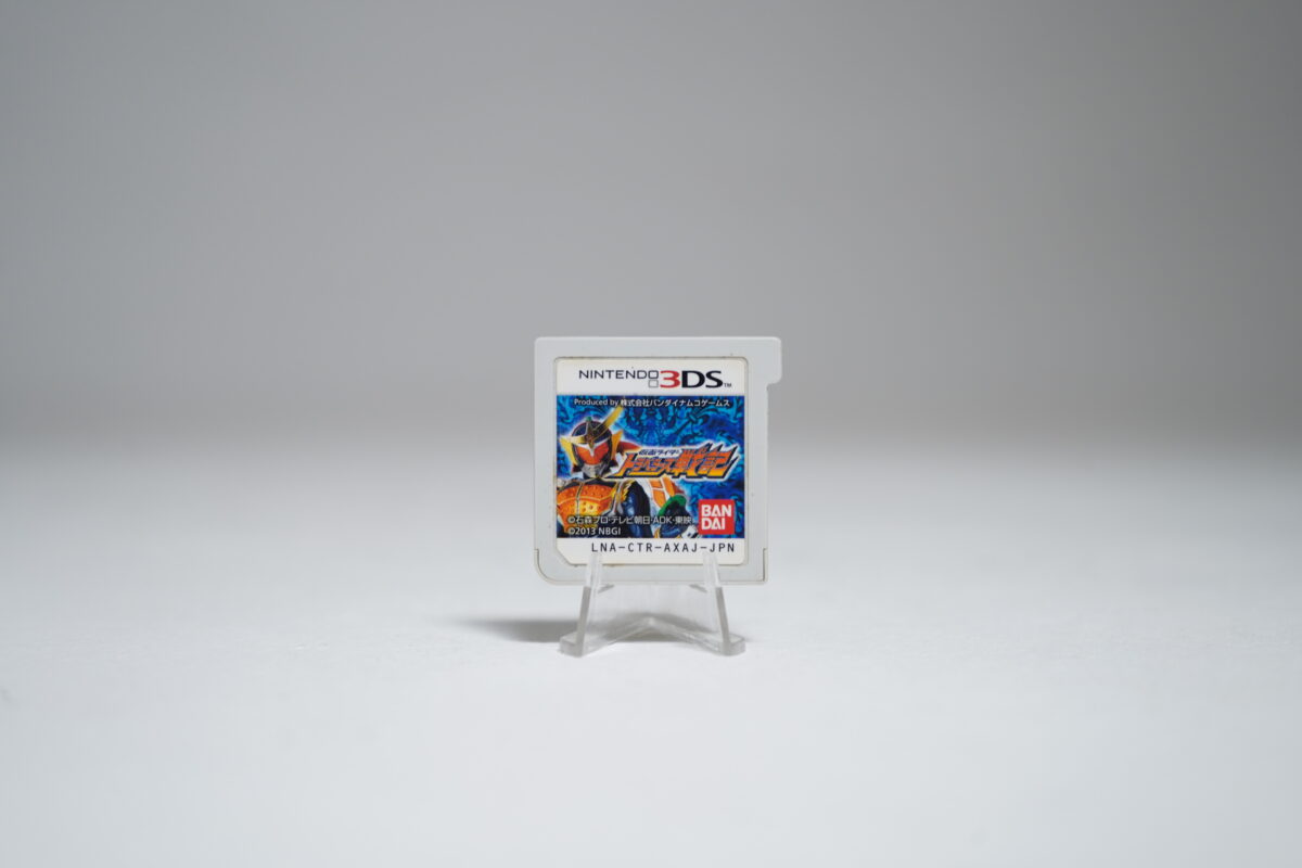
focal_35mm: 61
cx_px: 651
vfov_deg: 22.3
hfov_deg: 32.9
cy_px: 434
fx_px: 2206
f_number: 5.6
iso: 640
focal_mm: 61
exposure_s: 1/40
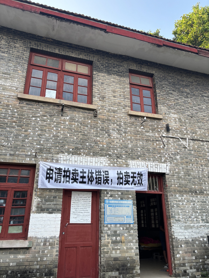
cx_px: 104
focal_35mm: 26
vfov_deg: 67.3
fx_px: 209
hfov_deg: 53.1
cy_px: 139
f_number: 1.6
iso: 40
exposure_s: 1/121
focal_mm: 5.96
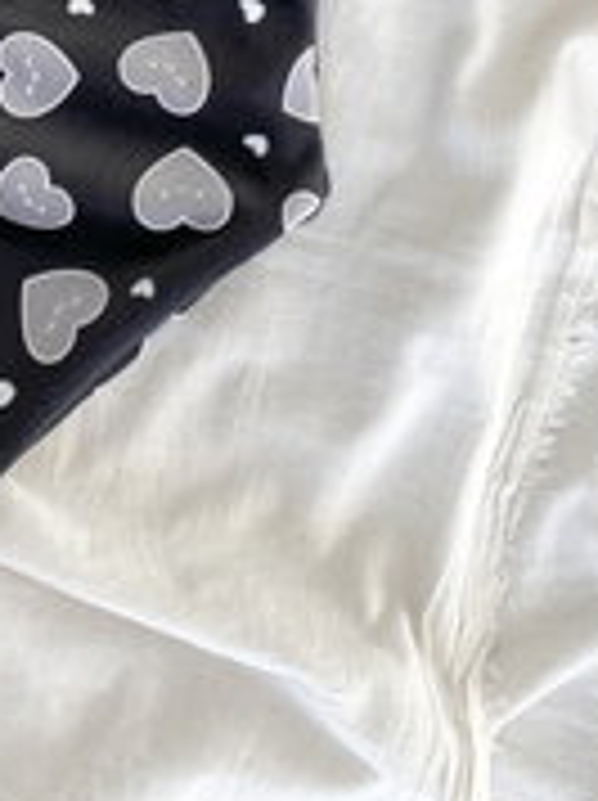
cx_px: 126
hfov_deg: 18.7
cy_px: -205
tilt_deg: -87.8
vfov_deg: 22.7
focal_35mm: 78
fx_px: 1801
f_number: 1.8
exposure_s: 1/122
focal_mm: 4.25
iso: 40
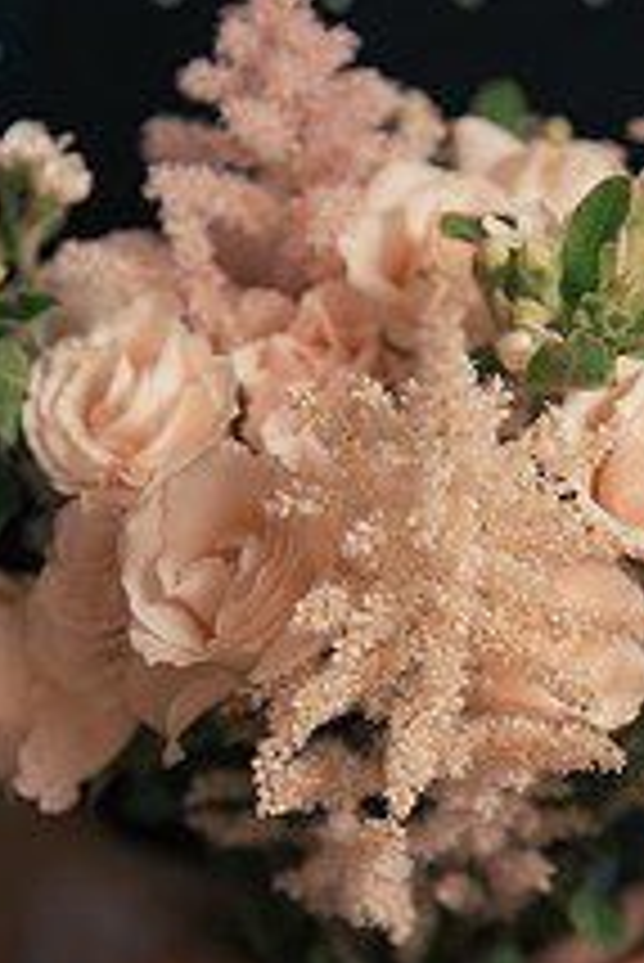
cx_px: 383
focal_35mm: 122
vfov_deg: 16.7
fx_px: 3268
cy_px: 630
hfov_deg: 11.3
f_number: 2.8
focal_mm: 58
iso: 640
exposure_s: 1/160
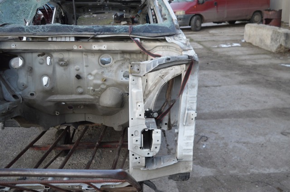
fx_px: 302
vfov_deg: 35.4
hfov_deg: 51.3
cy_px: 96
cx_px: 145
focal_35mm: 38
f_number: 4.5
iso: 400
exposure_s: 1/60
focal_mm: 25
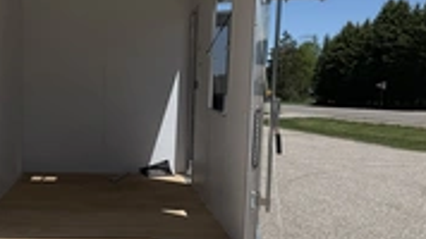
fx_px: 802
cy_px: 225
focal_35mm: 71
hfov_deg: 29.3
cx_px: 108
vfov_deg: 16.7
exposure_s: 1/4785
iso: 25
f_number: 1.8
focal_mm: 3
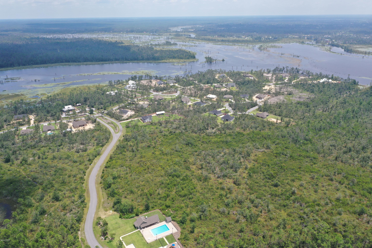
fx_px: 289
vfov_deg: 46.4
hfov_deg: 65.5
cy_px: 124
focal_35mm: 28
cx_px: 186
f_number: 5.6
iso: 100
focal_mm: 10.26
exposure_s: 1/400
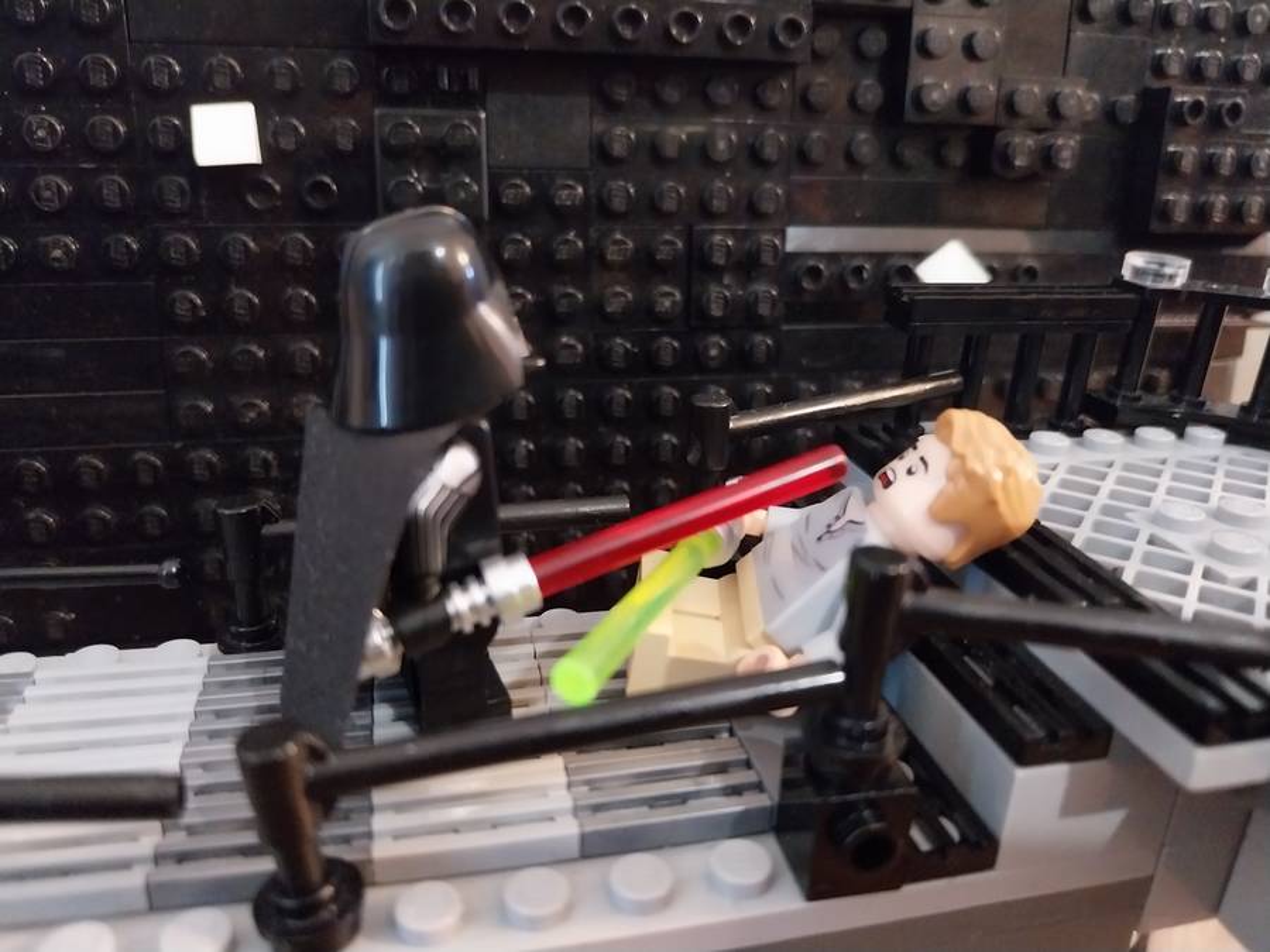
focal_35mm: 26
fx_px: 954
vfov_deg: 53.1
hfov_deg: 67.3
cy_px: 476
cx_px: 635
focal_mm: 4
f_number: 1.8
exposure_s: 1/25
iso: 1250
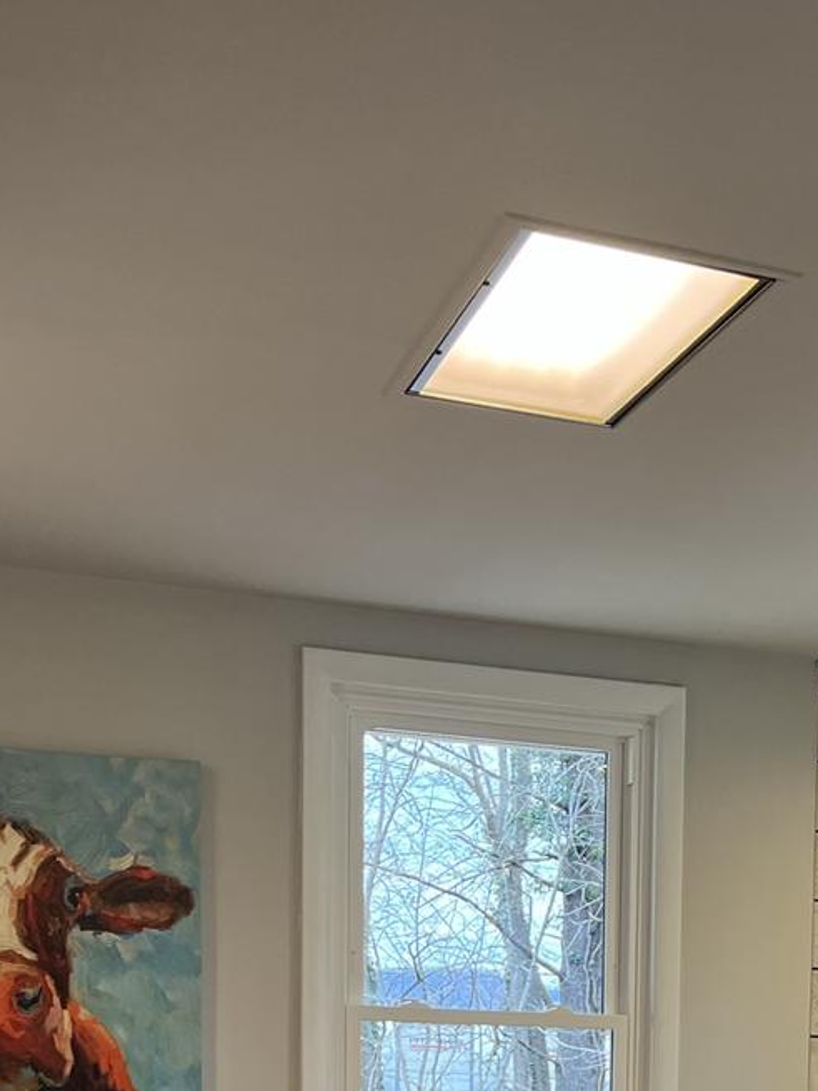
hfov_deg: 23.1
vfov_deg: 28.9
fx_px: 1923
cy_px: 1184
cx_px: 811
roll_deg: -1.6
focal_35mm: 61
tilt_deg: -4.5
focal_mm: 5.1
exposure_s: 1/120
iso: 125
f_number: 1.6
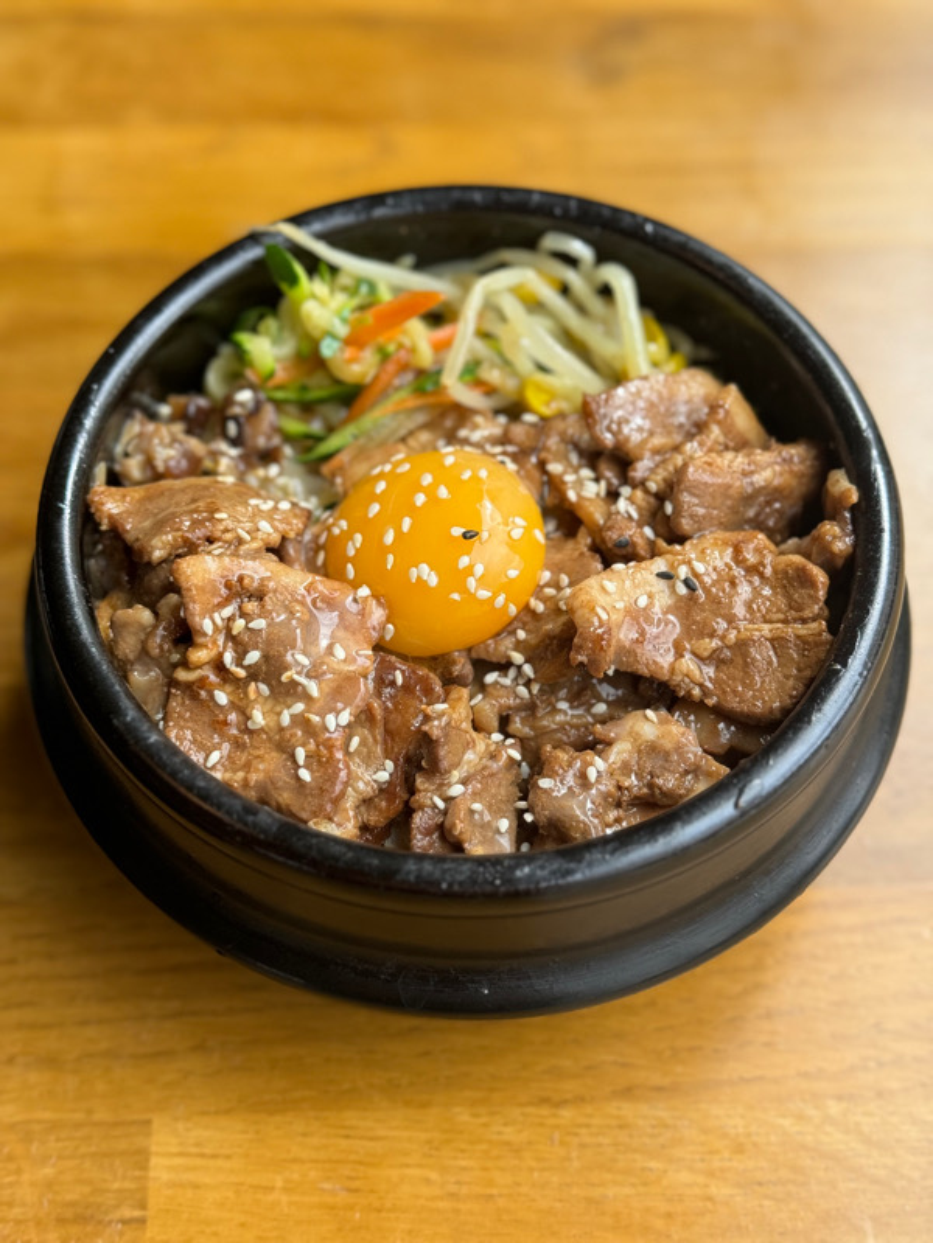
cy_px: 622
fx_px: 1725
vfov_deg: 39.7
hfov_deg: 30.3
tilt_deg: -58.7
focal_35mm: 48
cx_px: 466
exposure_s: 1/409
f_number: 1.78
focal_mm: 6.76
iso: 64
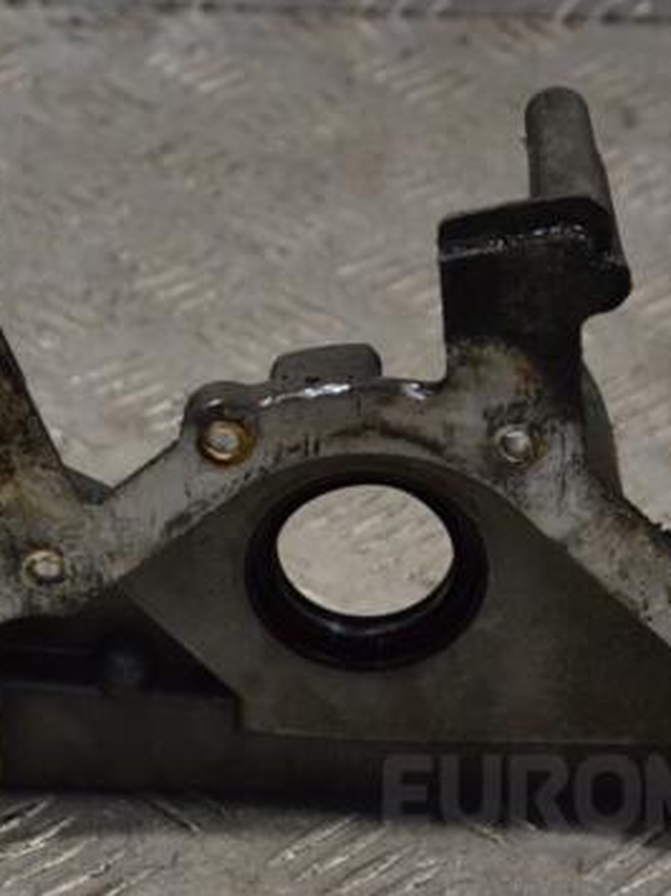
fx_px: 3026
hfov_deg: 12.7
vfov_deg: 16.8
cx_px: 336
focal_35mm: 117
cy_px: 457
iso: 3200
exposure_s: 1/320
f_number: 9
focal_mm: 48
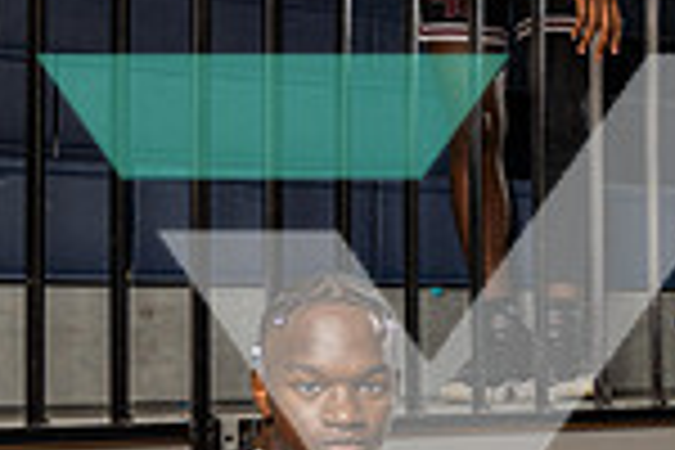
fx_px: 1744
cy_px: 295
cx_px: 1184
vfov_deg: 14.7
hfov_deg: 17.9
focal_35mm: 93
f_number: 8
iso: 320
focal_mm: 24
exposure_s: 1/200
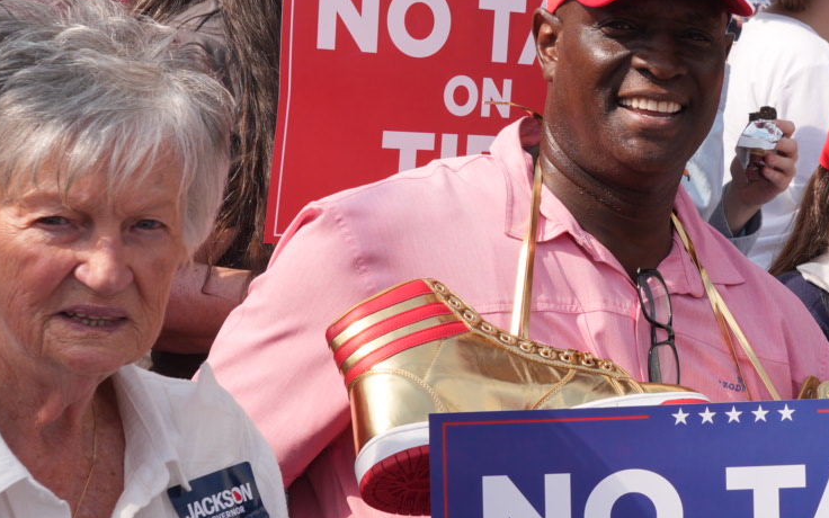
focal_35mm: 105
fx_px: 2368
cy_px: 199
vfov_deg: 12.5
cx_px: 828
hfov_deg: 19.3
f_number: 7.1
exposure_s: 1/320
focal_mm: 31.2
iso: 100
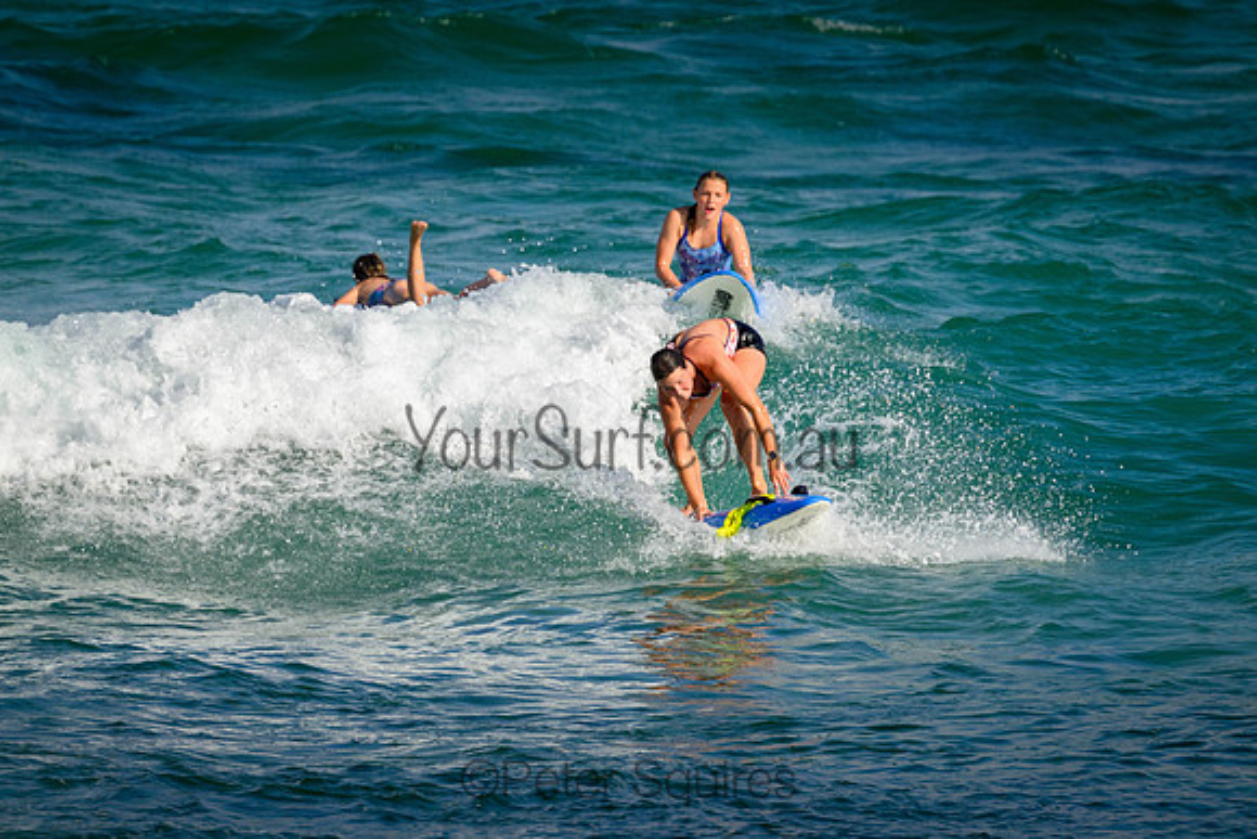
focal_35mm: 800
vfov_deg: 1.7
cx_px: 628
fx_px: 27939
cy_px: 420
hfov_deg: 2.6
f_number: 11
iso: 900
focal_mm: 800
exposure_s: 1/2000
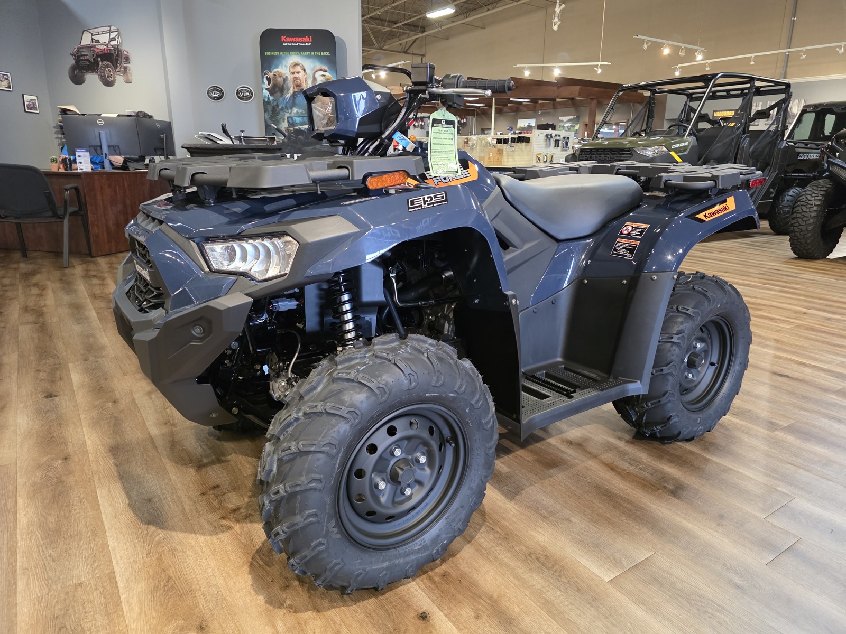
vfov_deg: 58.9
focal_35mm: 23
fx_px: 562
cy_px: 317
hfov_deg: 73.9
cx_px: 423
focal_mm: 6.3
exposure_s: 1/120
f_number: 1.7
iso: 1250
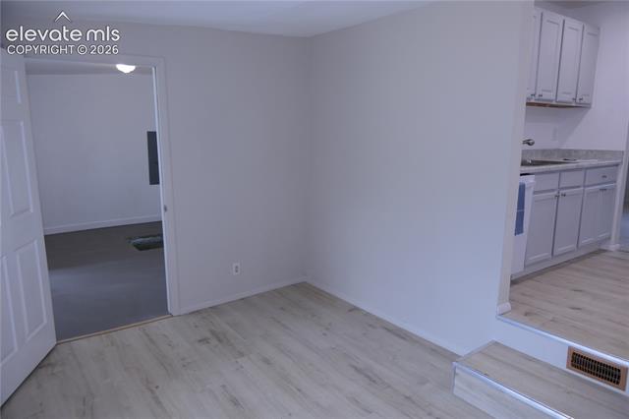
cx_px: 314
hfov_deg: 73.8
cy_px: 210
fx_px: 419
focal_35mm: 24
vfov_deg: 53.1
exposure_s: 1/60
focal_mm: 8.8
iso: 125
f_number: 2.8
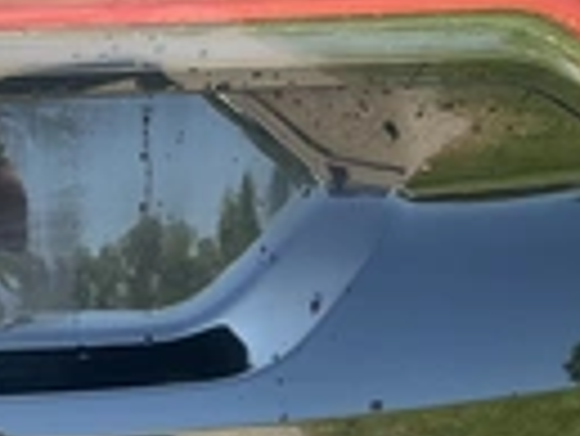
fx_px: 1459
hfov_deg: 20.9
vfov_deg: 16.7
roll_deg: +1.0
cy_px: 427
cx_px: -121
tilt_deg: -26.2
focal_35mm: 87
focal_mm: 3
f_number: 1.8
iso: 32
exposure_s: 1/172
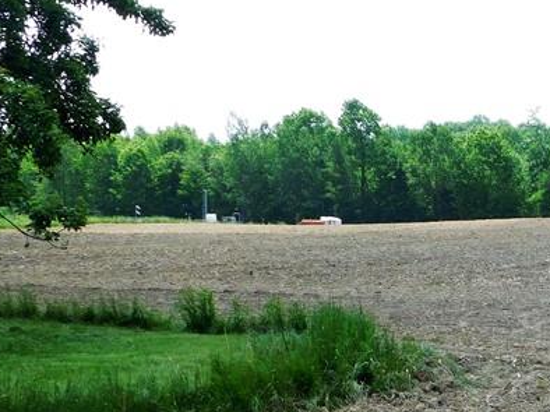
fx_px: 1651
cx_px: 692
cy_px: 260
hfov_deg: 17.8
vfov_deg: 14.2
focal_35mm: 104
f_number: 3.6
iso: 125
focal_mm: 7.1
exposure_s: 1/800
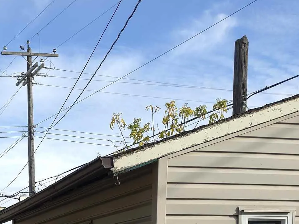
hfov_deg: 24.8
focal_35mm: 73
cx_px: -32
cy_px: 339
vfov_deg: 17.9
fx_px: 631
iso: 10
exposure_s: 1/405
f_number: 1.4
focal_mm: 6.5
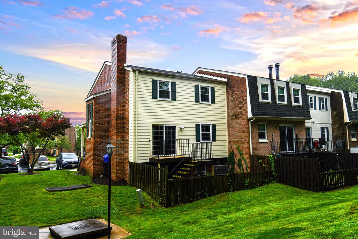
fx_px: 239
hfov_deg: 73.7
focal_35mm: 24
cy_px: 120
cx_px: 179
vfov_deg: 53.1
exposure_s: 1/250
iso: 140
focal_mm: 16
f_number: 8
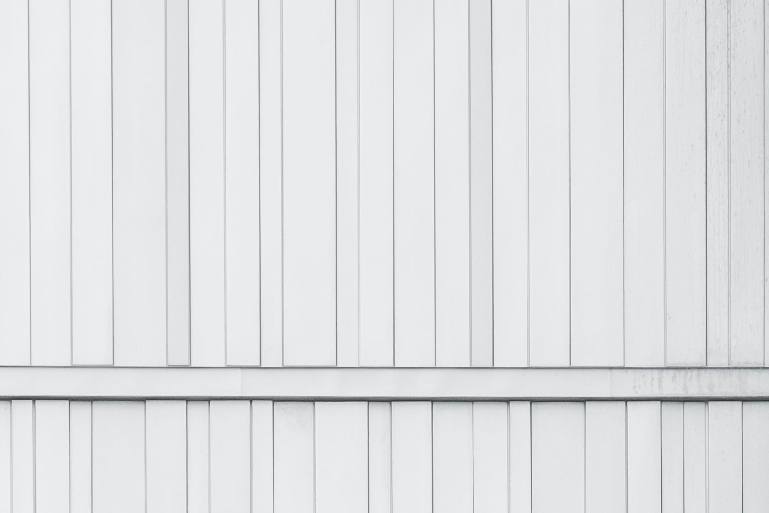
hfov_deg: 2.8
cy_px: 738
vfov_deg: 1.9
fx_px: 15850
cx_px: 960
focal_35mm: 742
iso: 400
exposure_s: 1/480
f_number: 8
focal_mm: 140
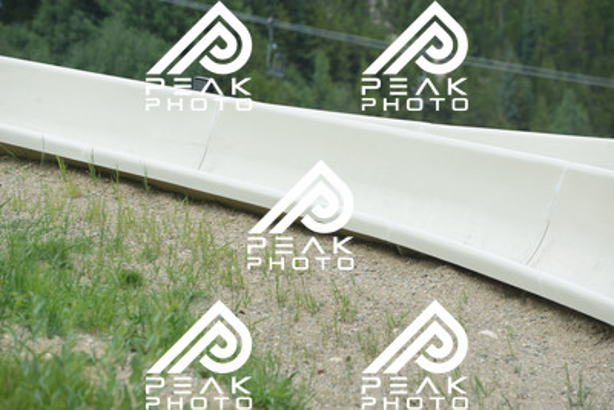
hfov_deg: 10.5
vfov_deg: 7.0
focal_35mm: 195
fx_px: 3327
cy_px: 205
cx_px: 307
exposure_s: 1/640
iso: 280
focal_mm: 195
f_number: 6.3
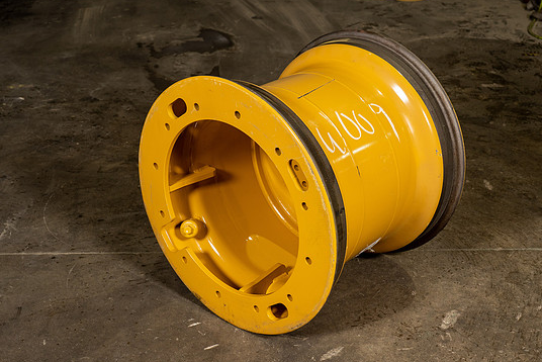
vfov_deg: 25.5
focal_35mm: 53
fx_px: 798
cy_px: 190
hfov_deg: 37.5
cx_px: 285
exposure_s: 1/80
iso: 800
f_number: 5.6
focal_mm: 49
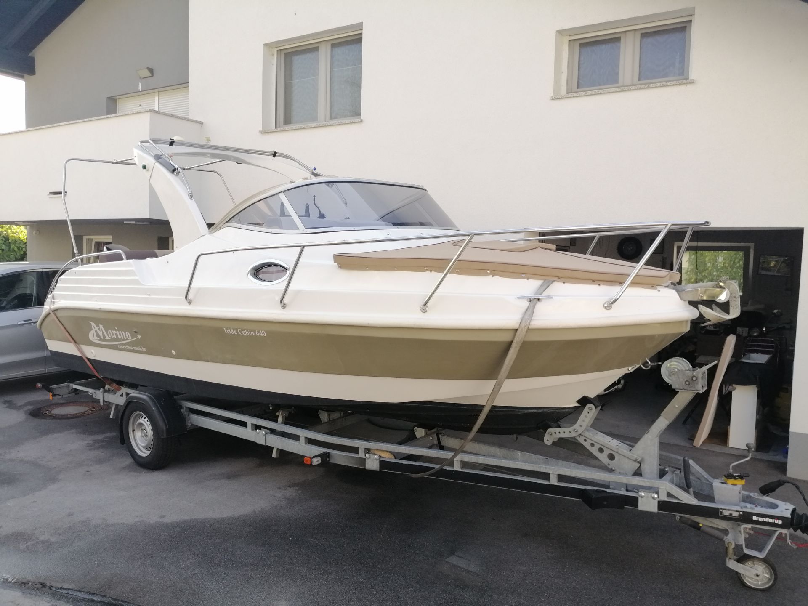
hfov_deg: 65.3
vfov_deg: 51.4
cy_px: 303
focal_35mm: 27
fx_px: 630
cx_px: 404
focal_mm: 3.95
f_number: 1.8
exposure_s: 1/286
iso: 50
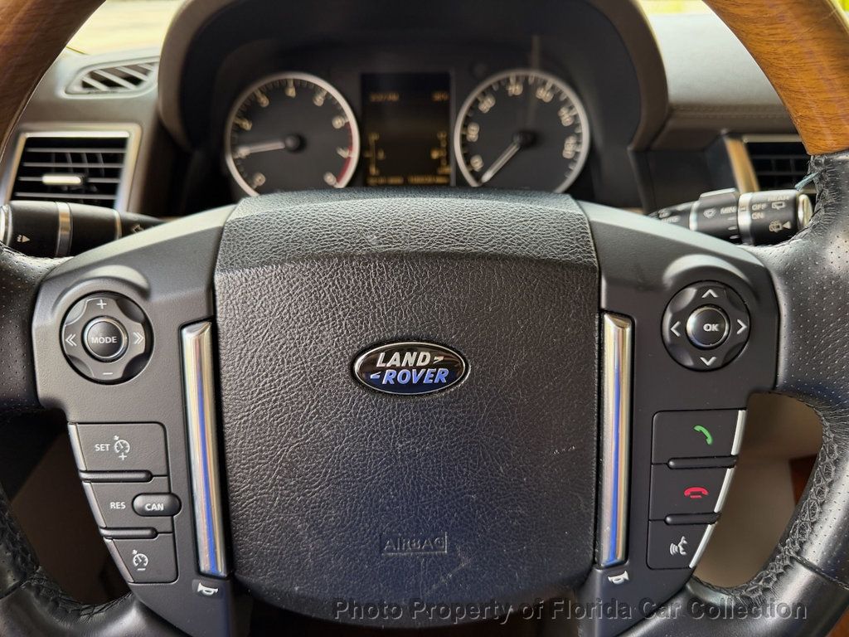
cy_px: 318
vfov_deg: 56.8
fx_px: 589
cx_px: 424
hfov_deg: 71.6
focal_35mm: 24
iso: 160
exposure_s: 1/121
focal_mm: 6.76
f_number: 1.78
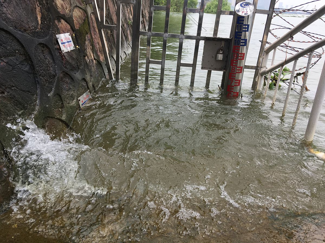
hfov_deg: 61.7
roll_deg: -2.6
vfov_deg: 48.2
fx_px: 272
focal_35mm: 29
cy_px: 122
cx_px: 162
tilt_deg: -19.5
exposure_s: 1/693
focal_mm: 4.15
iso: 25
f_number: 2.2
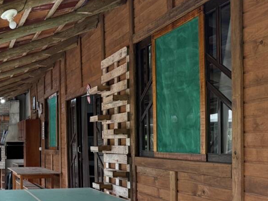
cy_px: 147
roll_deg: +0.5
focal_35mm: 52
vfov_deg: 27.7
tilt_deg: +0.3
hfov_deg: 33.1
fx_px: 403
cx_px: -12
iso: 100
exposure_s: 1/244
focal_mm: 6.76
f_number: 1.78
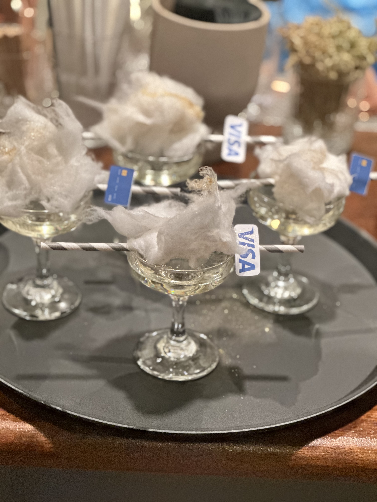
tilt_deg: -31.3
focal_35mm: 77
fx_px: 1118
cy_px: 251
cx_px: 188
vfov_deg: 25.3
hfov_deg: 19.1
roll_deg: -4.5
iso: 800
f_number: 2.8
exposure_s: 1/15
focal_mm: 9
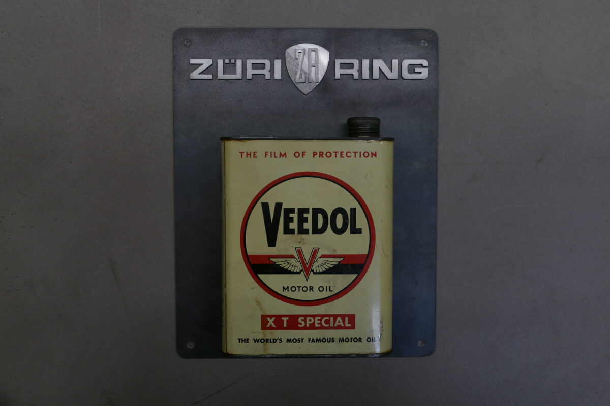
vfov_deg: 30.5
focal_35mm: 44
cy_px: 203
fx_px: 745
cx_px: 305
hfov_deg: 44.5
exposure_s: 1/80
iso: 160
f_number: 3.2
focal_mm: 16
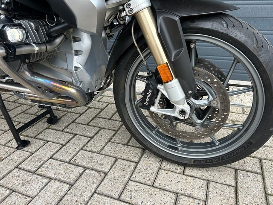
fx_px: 205
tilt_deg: -25.0
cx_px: 136
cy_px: 102
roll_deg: +1.8
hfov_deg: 67.3
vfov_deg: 53.1
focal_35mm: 26
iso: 50
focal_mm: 5.7
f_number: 1.5
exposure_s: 1/617
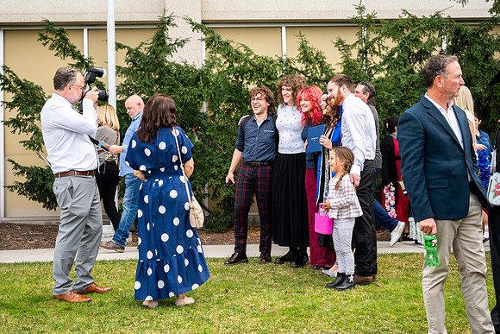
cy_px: 155
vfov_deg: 23.0
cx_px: 258
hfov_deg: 33.9
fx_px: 821
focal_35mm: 59
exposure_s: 1/2000
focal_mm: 47
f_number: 2.8
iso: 320
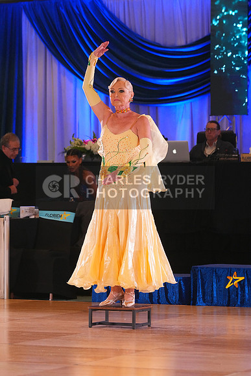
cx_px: 126
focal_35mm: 158
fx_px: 1651
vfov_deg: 13.0
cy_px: 188
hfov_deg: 8.7
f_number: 5.6
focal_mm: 158
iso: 5000
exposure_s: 1/320
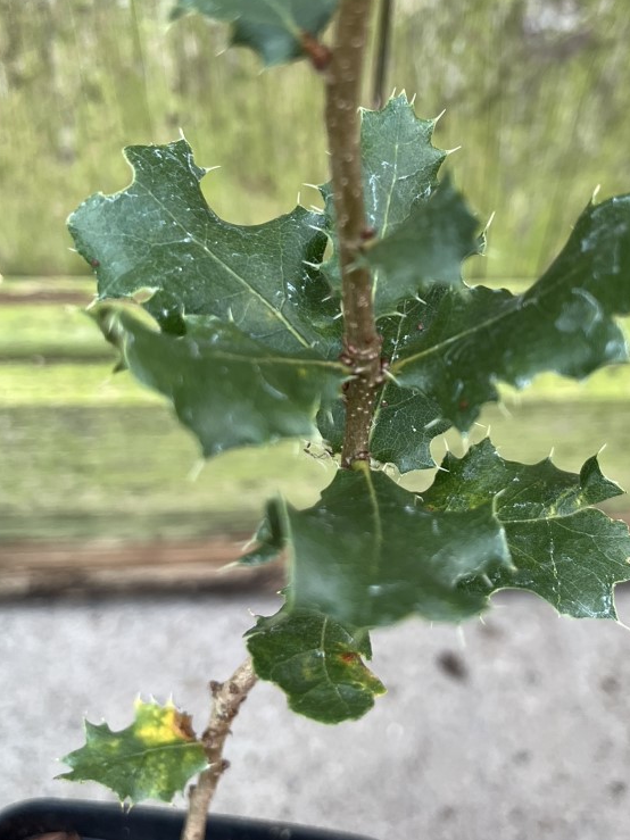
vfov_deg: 48.8
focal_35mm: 38
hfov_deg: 37.4
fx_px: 922
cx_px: 403
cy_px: 361
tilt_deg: -45.7
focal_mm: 5.1
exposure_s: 1/122
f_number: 1.6
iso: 100
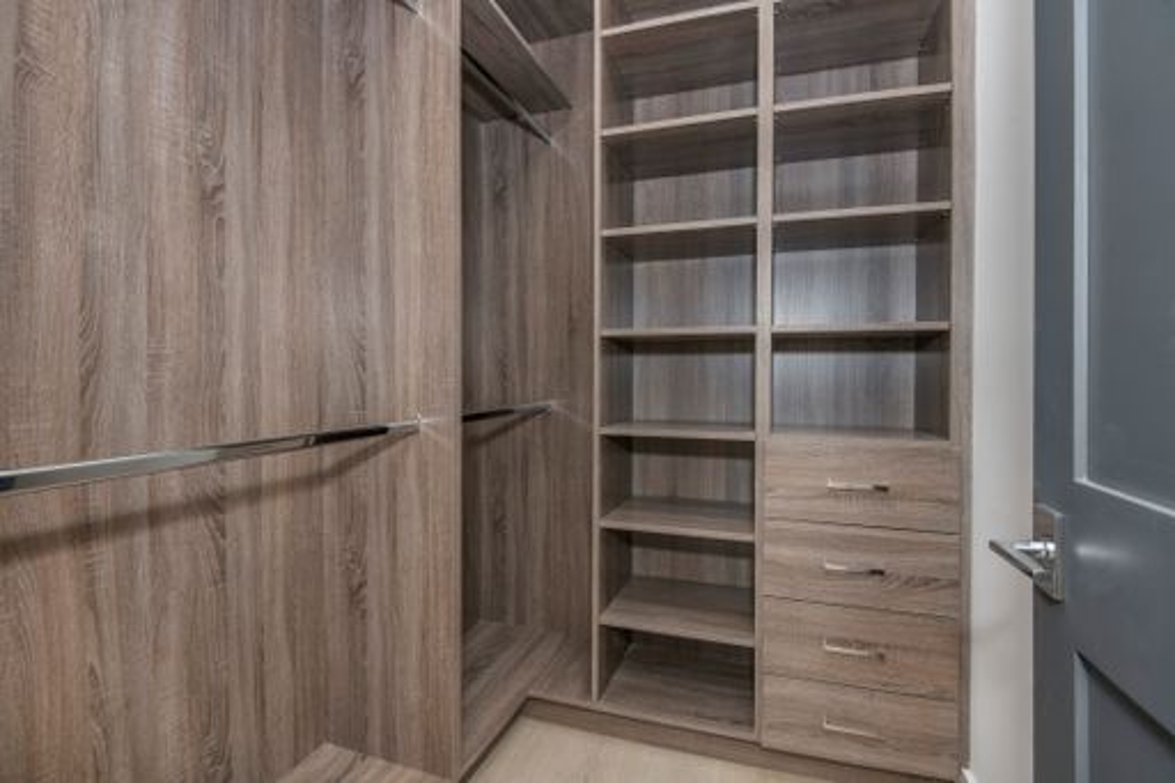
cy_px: 392
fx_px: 522
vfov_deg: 73.7
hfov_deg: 96.8
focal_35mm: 16
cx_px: 588
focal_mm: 16
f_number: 8
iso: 320
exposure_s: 1/250
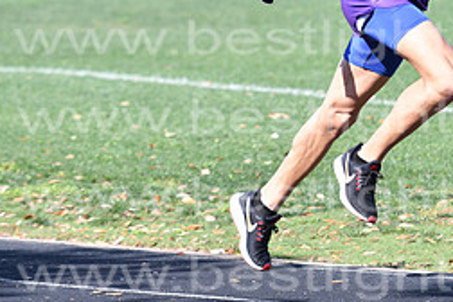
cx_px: 426
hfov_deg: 4.4
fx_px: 5865
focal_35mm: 466
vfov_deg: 2.9
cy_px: 3
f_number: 4
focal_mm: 135
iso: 200
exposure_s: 1/1250
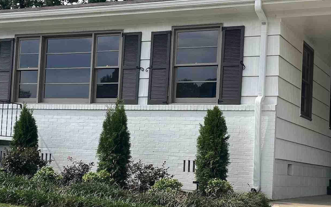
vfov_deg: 18.8
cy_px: 130
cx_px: 153
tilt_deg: +3.2
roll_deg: -3.4
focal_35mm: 69
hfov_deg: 29.8
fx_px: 622
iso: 50
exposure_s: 1/2571
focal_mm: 5.1
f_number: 1.6
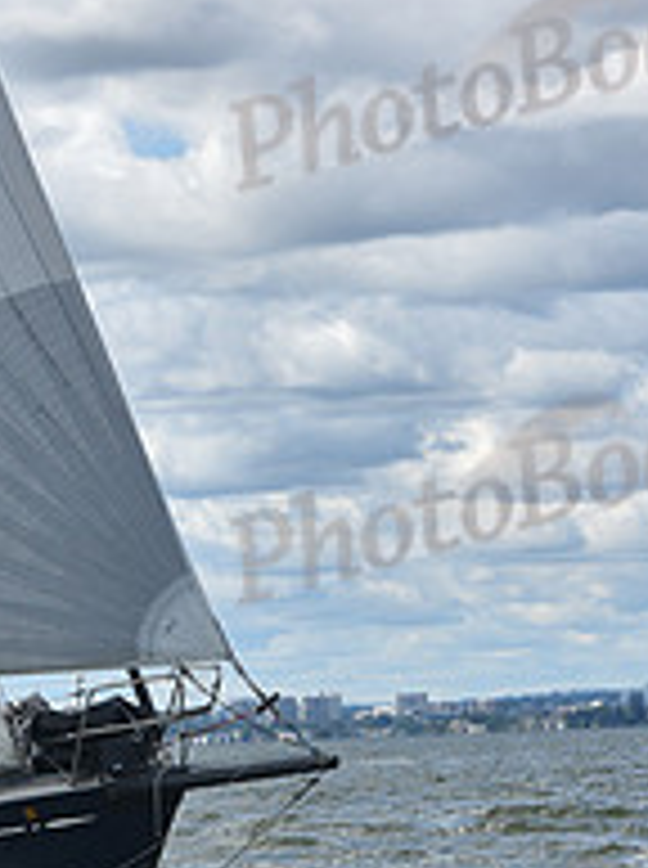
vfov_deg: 7.9
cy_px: 785
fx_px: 6236
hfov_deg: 5.9
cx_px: 0
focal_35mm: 249
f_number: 10
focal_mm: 86
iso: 250
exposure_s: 1/800
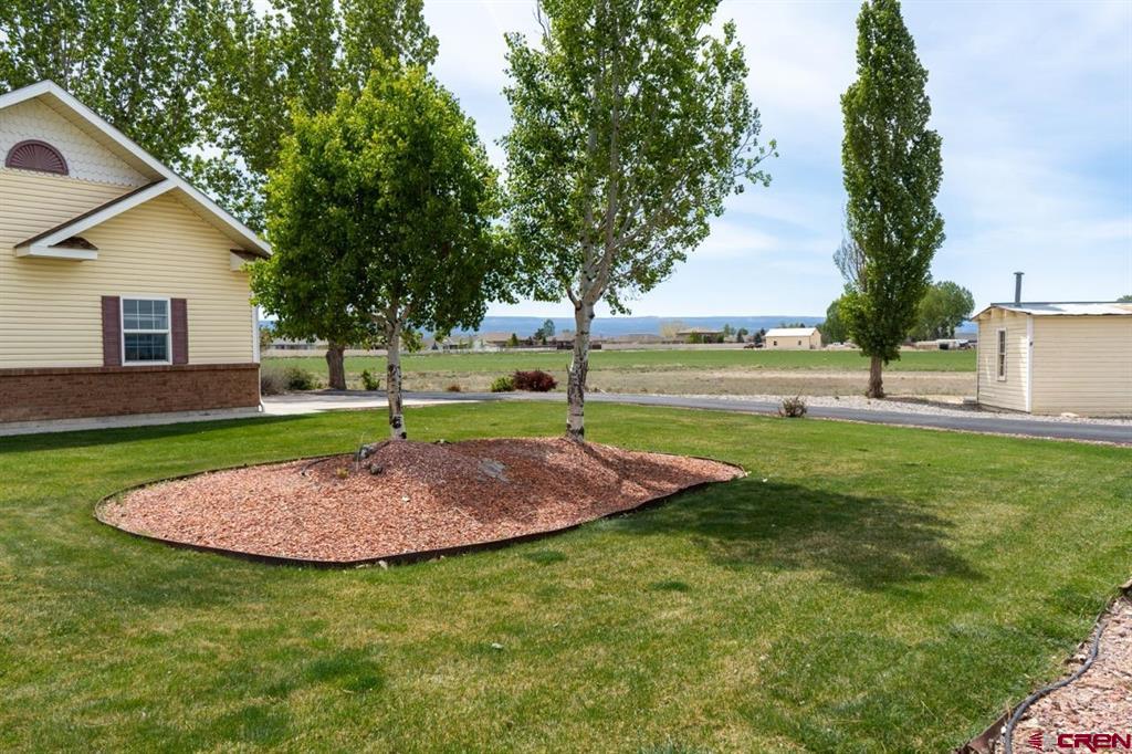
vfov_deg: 46.4
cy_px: 377
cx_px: 566
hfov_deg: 65.5
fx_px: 880
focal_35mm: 28
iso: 100
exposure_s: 1/80
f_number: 13
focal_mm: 28
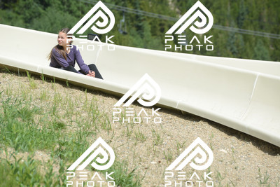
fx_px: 1517
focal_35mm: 195
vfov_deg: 7.0
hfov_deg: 10.5
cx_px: 140
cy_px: 94
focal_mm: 195
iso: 180
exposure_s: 1/640
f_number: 6.3
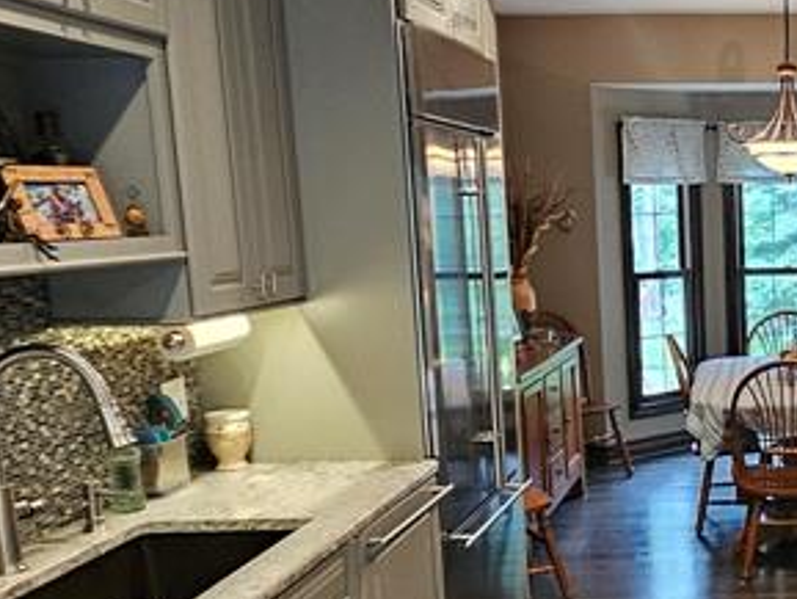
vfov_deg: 31.3
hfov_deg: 35.8
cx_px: 855
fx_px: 1060
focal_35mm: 46
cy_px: 397
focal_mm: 2.2
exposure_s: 1/40
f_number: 2.2
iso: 320
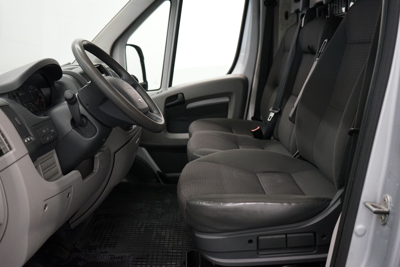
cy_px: 134
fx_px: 389
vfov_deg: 37.9
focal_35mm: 35
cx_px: 200
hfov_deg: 54.4
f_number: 4
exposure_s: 1/160
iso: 4000
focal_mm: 35
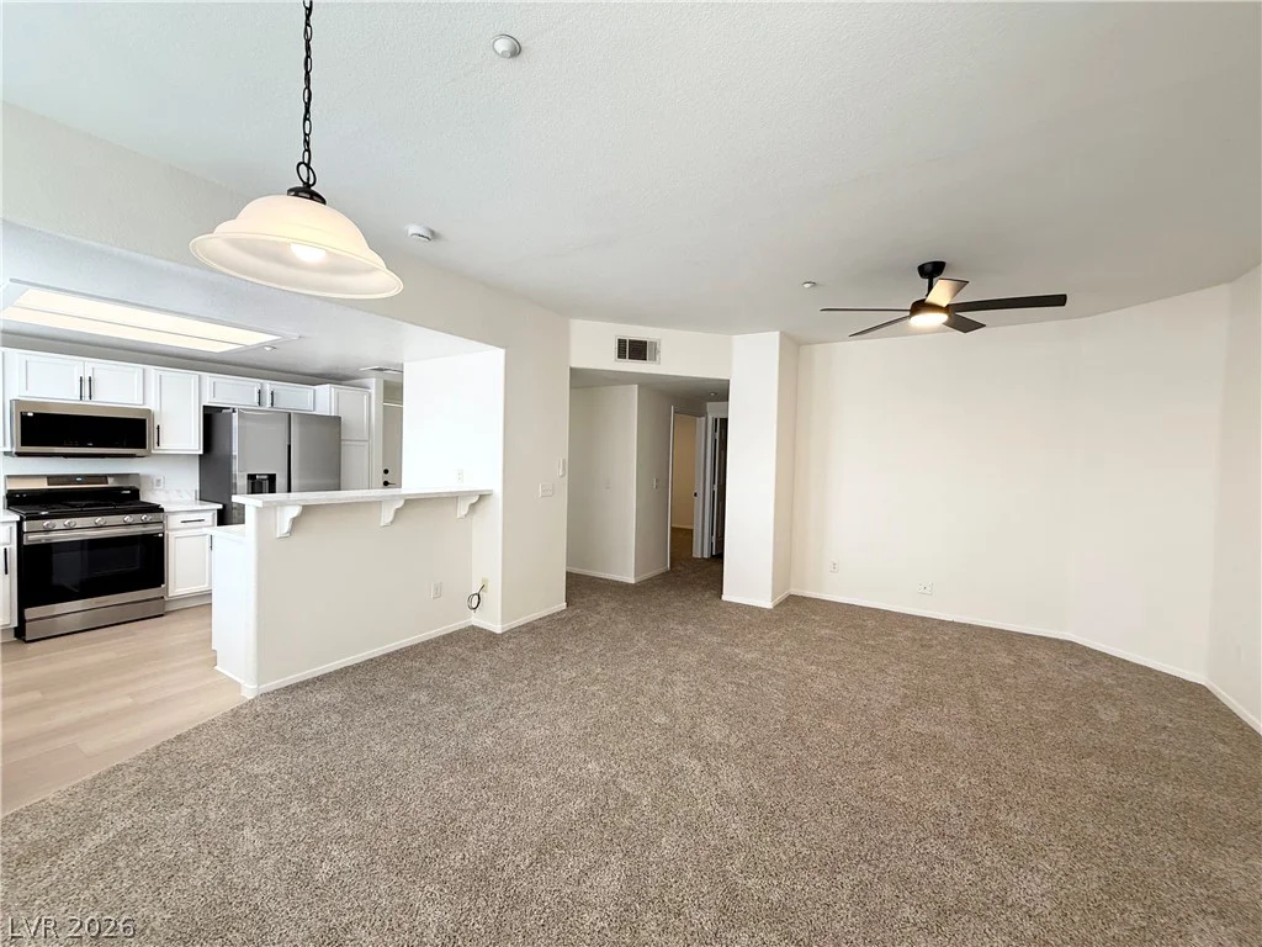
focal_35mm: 14
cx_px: 631
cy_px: 474
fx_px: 510
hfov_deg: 102.1
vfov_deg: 85.7
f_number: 2.2
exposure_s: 1/125
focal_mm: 2.22
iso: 125
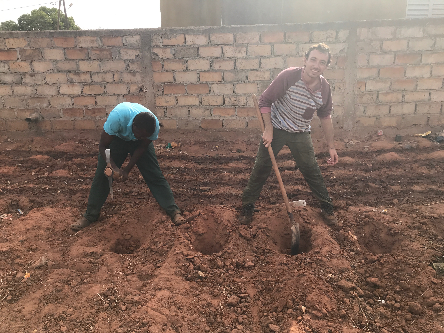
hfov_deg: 63.4
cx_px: 222
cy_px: 166
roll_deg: +0.2
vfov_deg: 49.7
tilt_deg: -15.0
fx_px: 359
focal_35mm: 28
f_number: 1.8
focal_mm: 3.99
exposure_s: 1/929
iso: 20
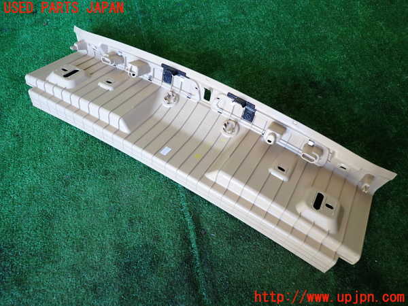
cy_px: 153
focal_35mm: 25
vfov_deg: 54.9
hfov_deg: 69.4
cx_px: 204
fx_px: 295
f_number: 2
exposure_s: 1/50
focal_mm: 4.5
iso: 200
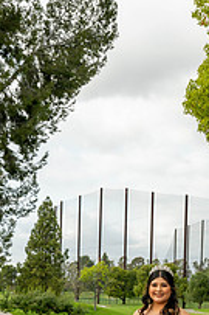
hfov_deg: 22.2
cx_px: 121
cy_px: 295
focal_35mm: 61
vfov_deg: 31.1
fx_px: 532
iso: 320
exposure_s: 1/200
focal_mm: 27.5
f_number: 9
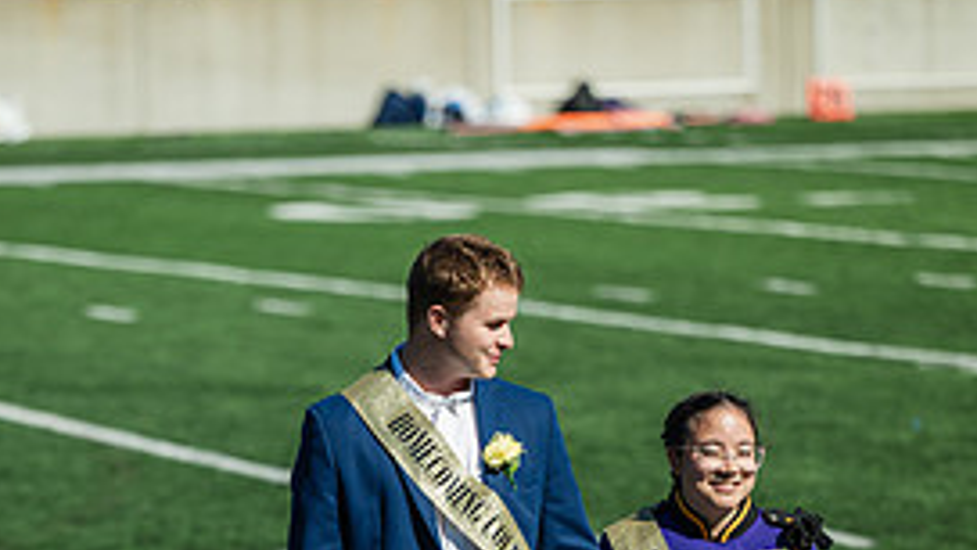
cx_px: 453
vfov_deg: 4.1
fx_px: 7642
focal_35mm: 295
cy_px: 701
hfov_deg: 7.3
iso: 100
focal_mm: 170
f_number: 3.5
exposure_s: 1/1250
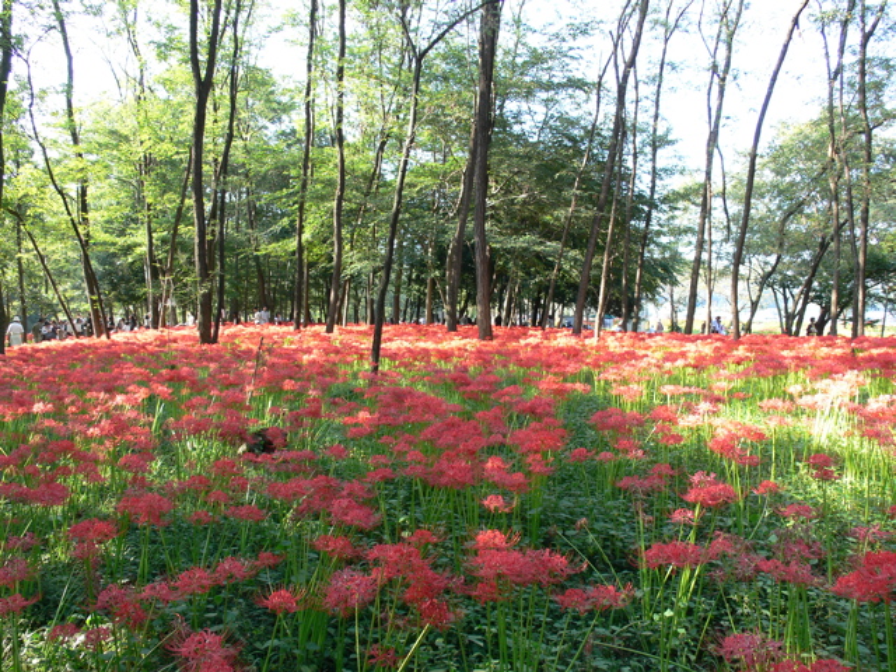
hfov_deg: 52.6
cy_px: 336
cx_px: 448
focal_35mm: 35
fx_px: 906
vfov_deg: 40.7
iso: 80
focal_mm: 7.4
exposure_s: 1/50
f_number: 3.2
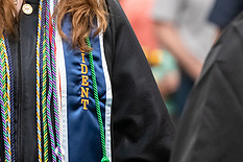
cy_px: -11
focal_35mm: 448
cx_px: 29
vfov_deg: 3.1
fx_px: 3022
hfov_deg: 4.6
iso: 3200
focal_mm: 180
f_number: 3.2
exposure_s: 1/200
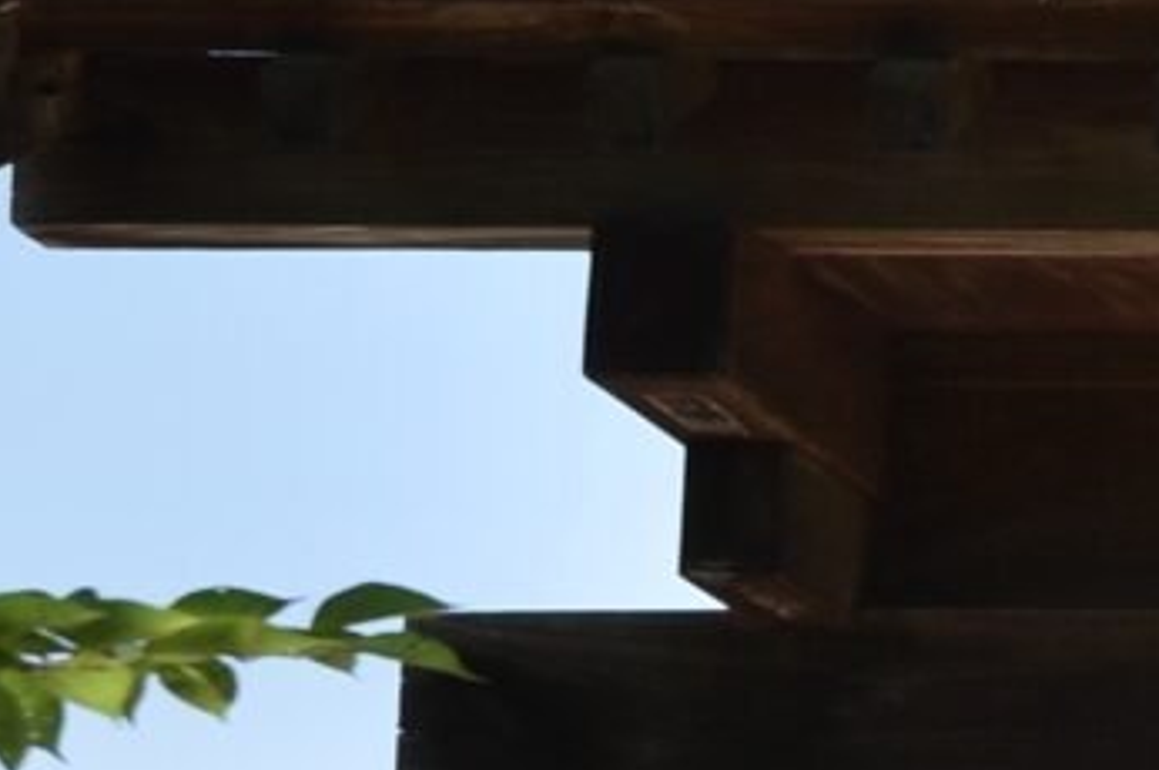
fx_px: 8330
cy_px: 703
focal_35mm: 259
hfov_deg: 7.3
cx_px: 2995
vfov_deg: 5.3
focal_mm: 35
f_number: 7.1
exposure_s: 1/125
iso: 200
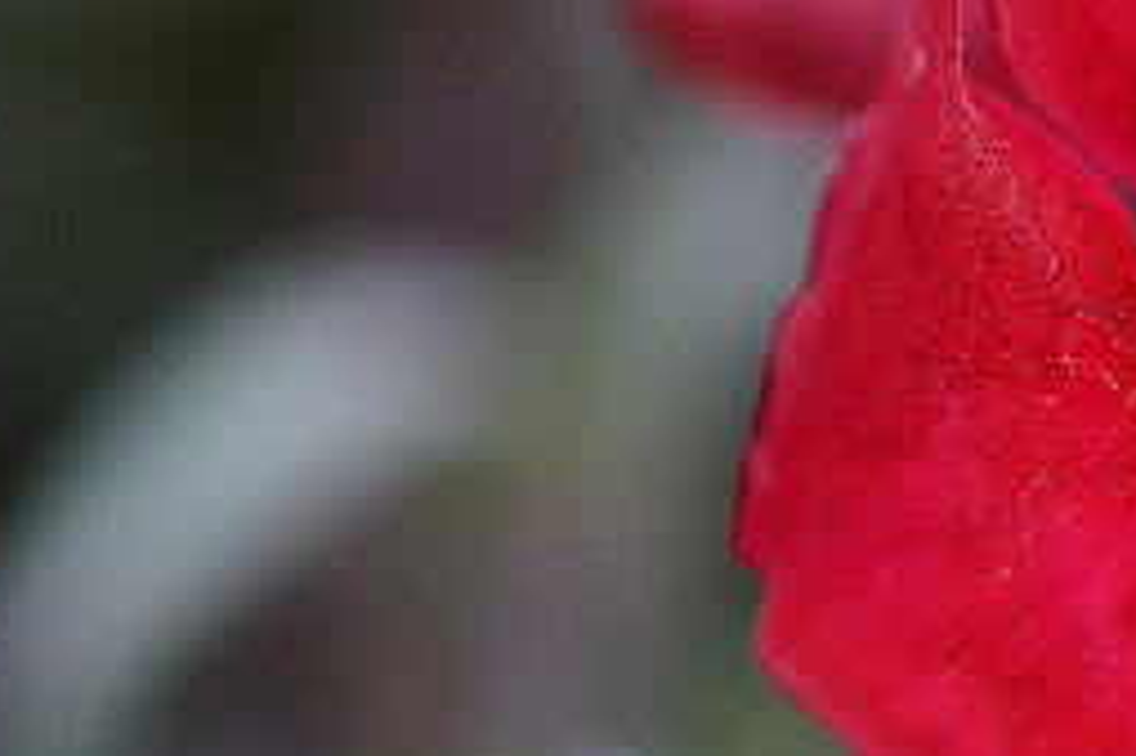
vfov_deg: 1.9
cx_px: 1905
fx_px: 22326
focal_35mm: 708
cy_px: -219
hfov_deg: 2.9
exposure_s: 1/160
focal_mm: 100
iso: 400
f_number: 4
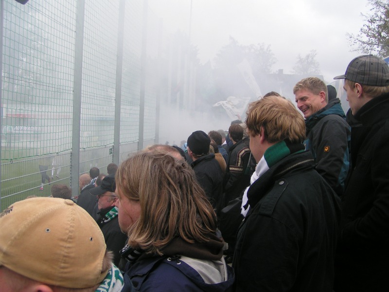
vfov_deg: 37.7
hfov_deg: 49.0
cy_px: 146
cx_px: 194
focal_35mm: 38
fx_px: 427
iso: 50
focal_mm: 5.8
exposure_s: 1/80
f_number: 4
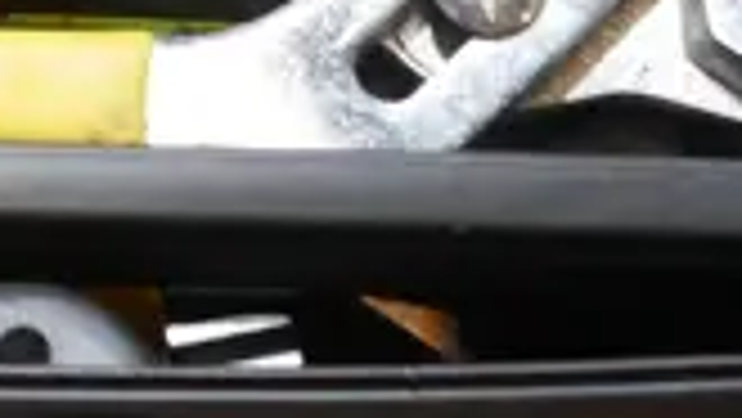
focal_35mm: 216
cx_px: -369
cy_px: -840
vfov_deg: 5.3
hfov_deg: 9.7
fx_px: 4252
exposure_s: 1/60
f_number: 3.6
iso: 640
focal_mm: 16
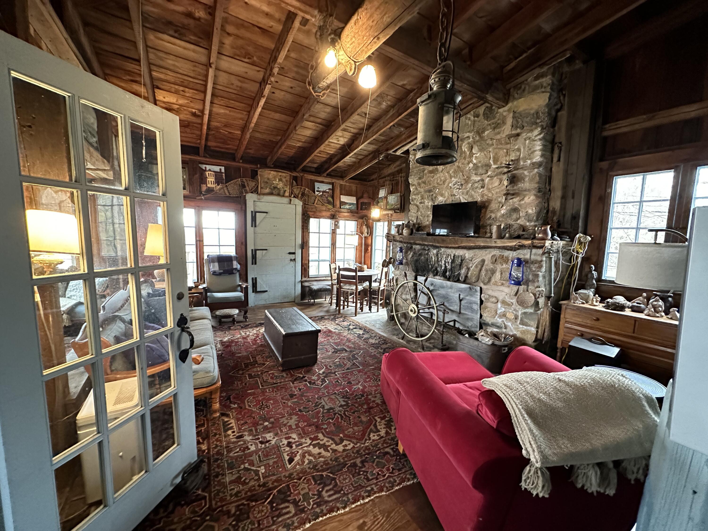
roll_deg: -2.3
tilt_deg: -5.3
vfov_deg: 85.7
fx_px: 286
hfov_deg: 102.1
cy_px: 266
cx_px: 354
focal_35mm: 14
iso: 1000
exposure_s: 1/60
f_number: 2.2
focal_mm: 2.22
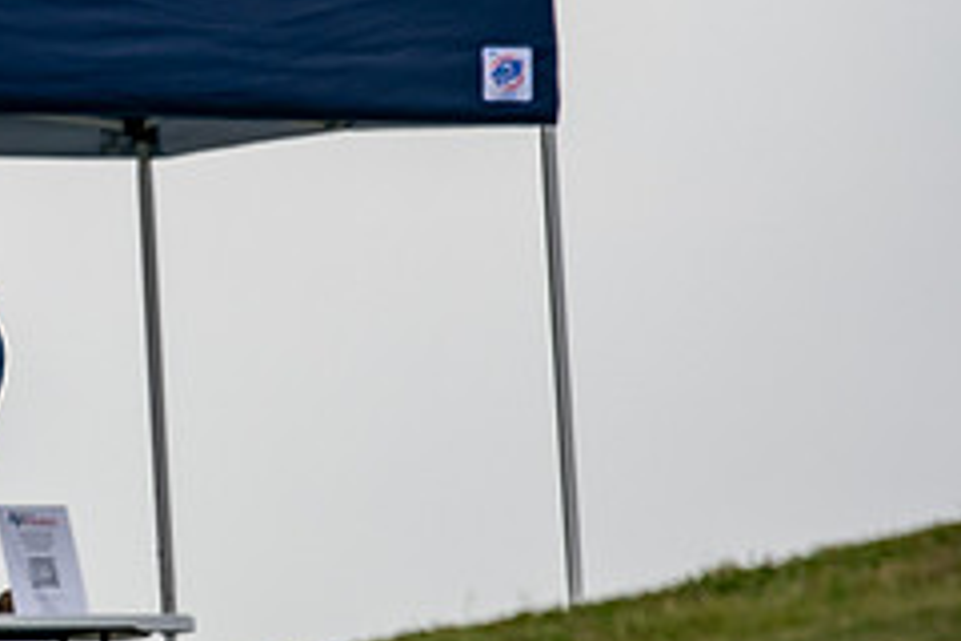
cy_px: 286
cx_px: -148
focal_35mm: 1414
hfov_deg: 1.5
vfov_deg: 1.0
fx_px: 37743
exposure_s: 1/2000
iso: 360
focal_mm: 390
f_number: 5.6
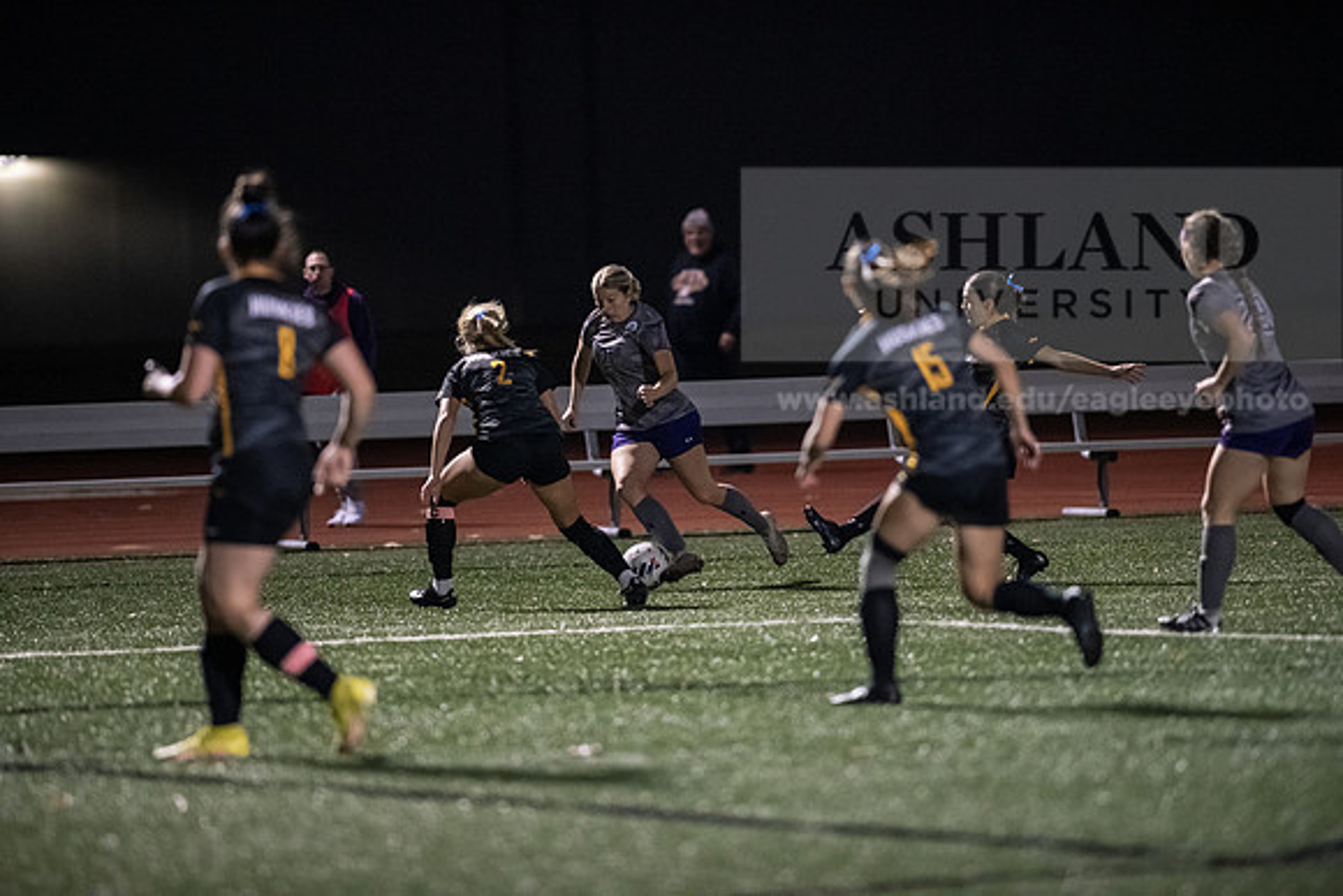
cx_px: 672
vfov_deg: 4.6
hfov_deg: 6.9
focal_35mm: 300
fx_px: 11194
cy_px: 448
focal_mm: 300
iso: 8000
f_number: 2.8
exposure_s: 1/1000
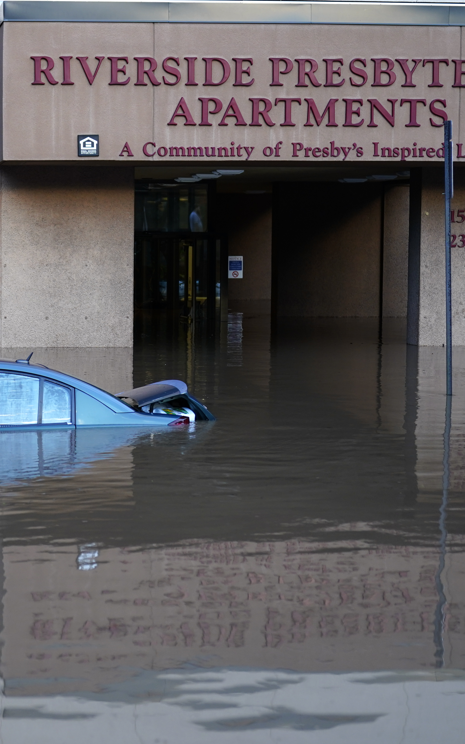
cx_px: 42
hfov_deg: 16.3
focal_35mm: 79
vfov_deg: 26.1
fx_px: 1602
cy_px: 370
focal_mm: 51
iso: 640
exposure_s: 1/320
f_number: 2.8
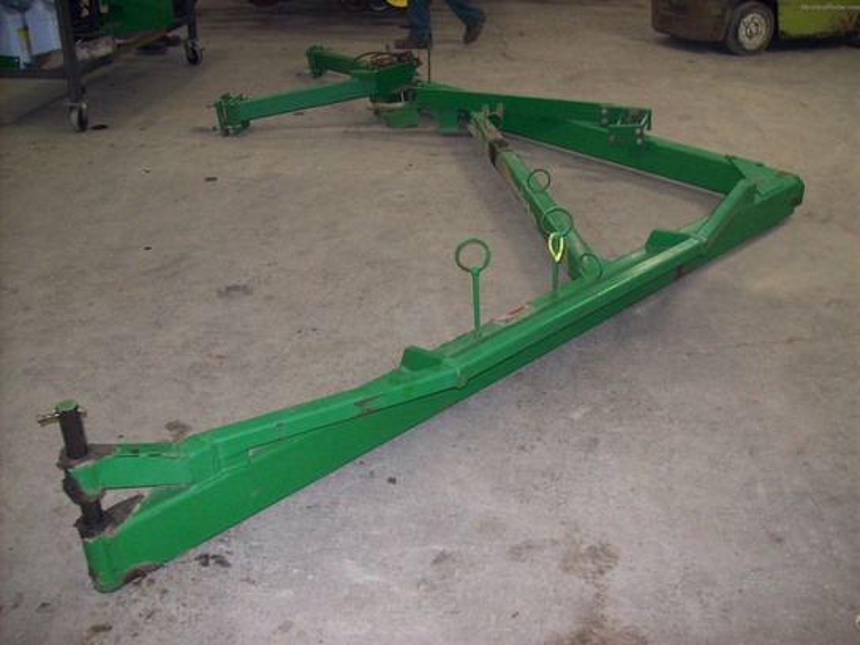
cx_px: 430
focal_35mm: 36
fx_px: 894
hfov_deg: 51.4
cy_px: 322
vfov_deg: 39.7
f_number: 2.7
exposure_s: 1/64
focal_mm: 6
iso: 200
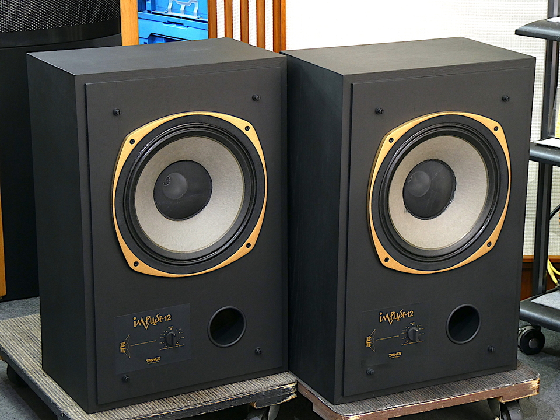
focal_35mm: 84
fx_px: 1359
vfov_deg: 17.6
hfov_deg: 23.3
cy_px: 210
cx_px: 280
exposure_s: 1/3.2
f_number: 4.8
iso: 200
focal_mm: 15
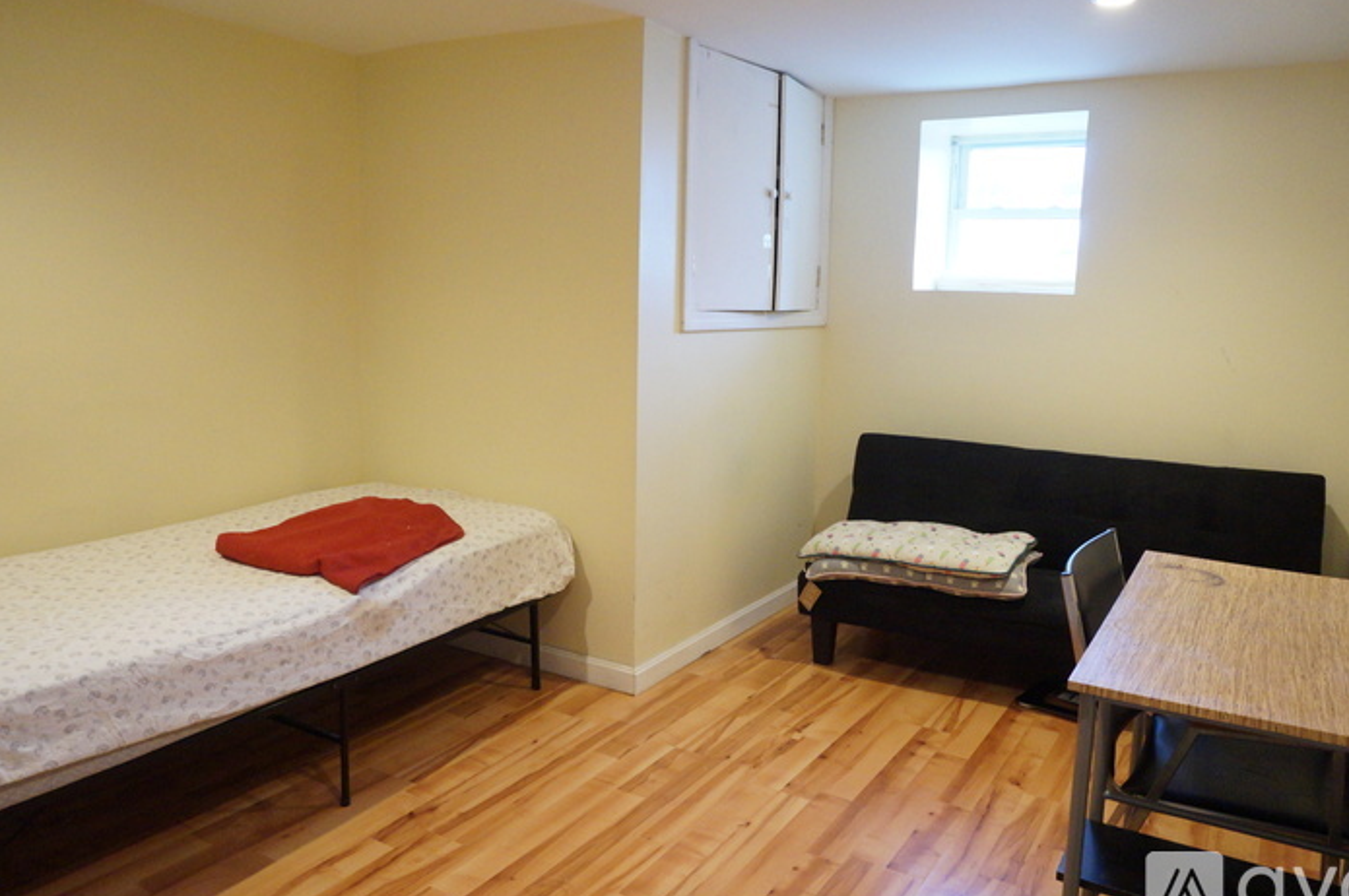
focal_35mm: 26
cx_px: 729
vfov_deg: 49.5
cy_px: 444
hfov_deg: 69.3
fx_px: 973
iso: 3200
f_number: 6.3
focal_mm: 16
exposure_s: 1/50
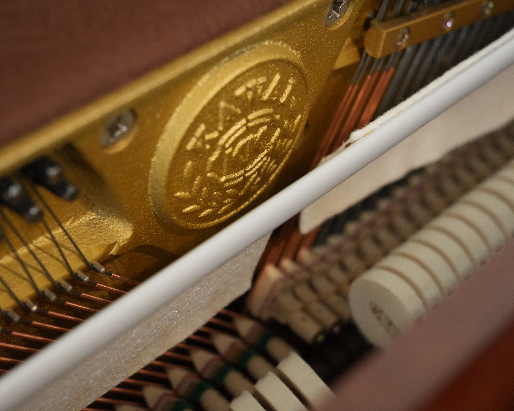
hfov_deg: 31.0
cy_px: 206
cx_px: 248
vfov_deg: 25.0
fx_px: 928
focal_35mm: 61
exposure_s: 1/60
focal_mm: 36
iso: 3200
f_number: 2.8
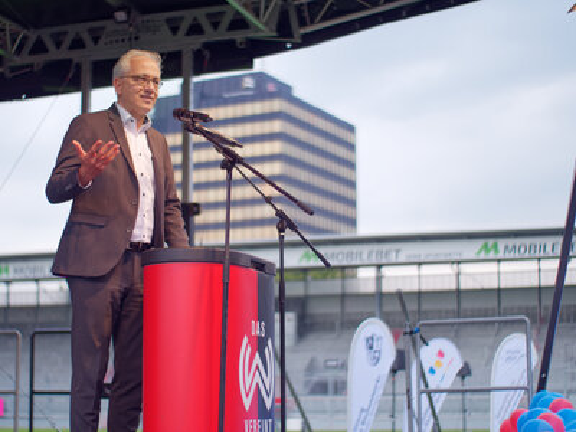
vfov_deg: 14.0
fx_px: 1764
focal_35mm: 106
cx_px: 288
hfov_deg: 18.5
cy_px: 216
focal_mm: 53
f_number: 1.3
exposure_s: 1/640
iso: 250
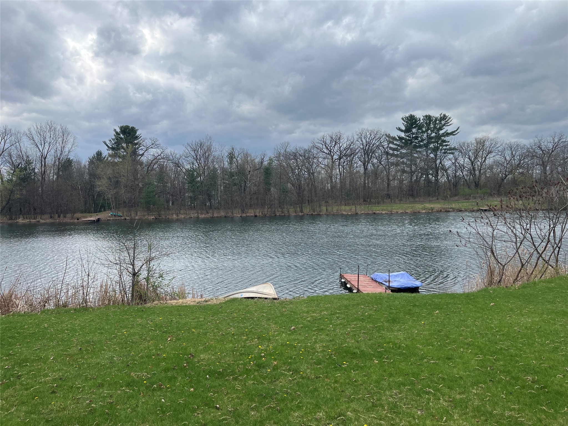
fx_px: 427
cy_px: 213
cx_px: 284
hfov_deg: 67.3
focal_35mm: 26
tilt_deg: -2.4
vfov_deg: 53.1
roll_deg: +0.7
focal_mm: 5.1
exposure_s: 1/2222
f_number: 1.6
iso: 50
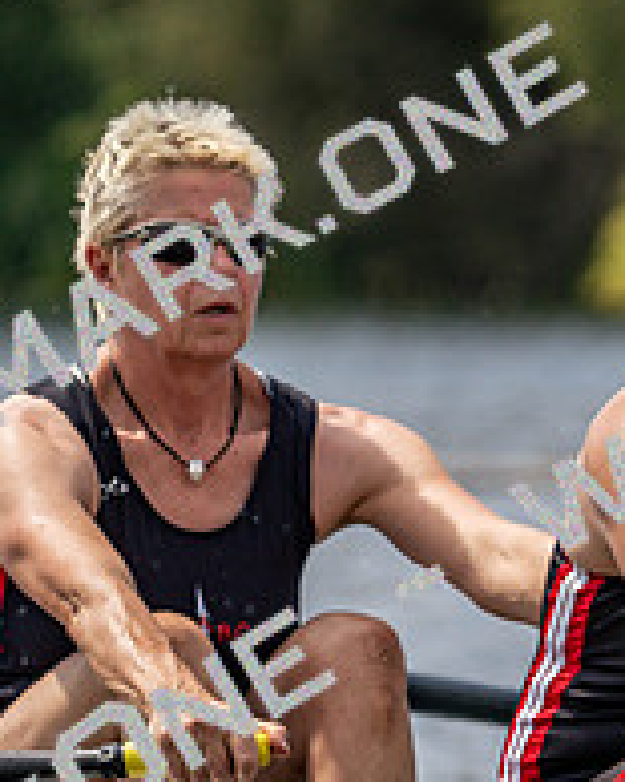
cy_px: 562
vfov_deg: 2.5
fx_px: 18026
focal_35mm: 779
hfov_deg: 2.0
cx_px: 1008
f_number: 5.6
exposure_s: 1/1600
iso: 200
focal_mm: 277
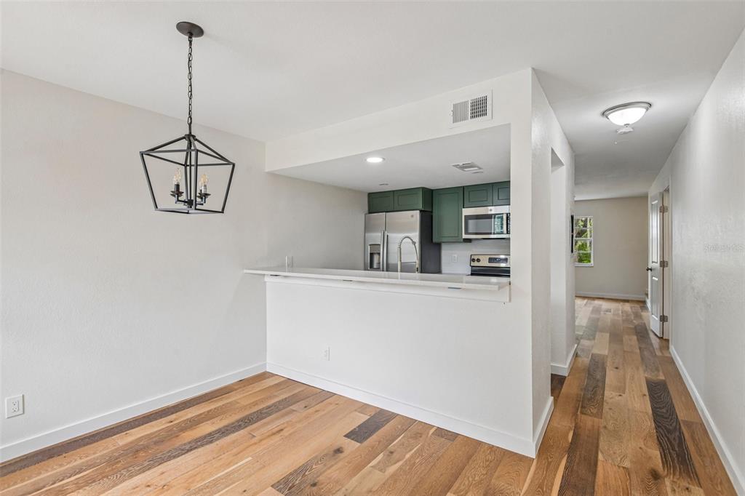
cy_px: 248
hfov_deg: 96.8
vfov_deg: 73.7
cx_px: 372
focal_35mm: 16
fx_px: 331
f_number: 8
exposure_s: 1/80
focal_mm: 16
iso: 400
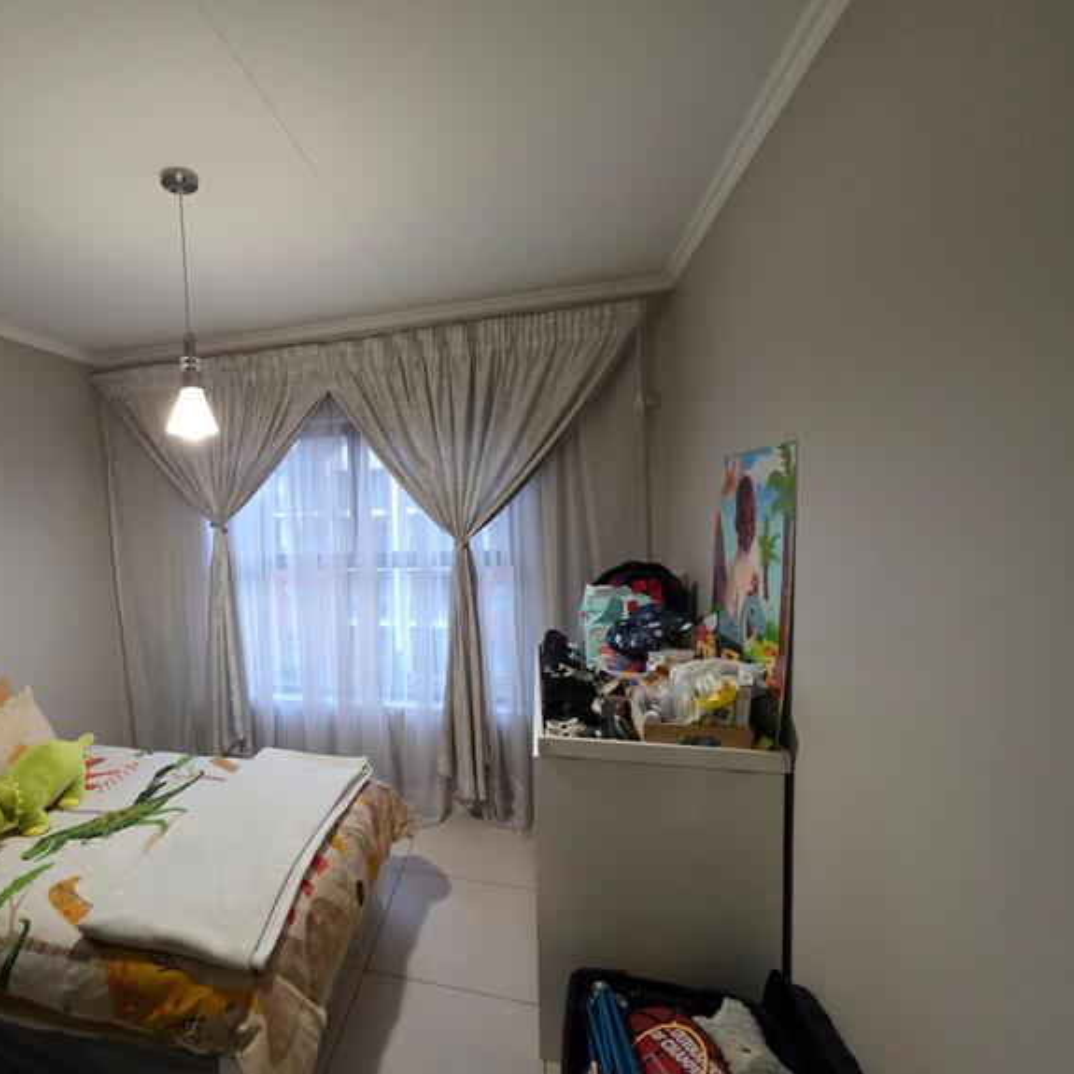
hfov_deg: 84.0
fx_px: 562
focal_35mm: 16
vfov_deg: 87.4
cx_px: 347
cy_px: 558
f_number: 1.9
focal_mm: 2.2
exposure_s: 1/50
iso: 500
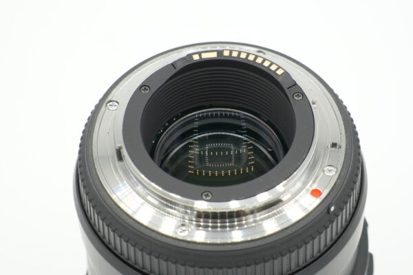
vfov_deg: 13.0
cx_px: 206
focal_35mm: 105
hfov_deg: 19.5
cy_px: 138
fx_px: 1204
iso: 1250
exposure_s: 1/200
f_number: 13
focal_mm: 70
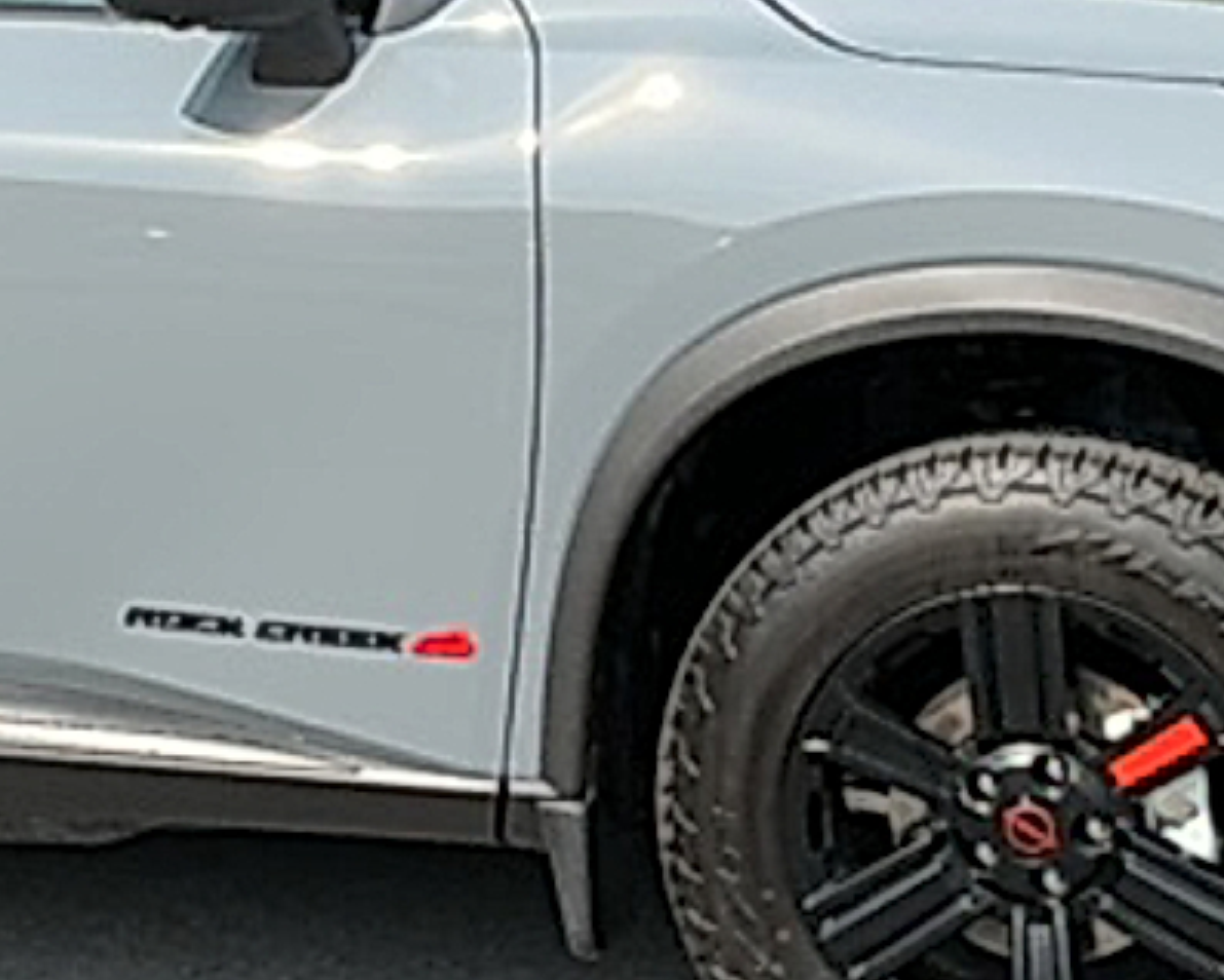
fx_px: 4132
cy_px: 55
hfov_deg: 16.6
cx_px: 55
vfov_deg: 13.4
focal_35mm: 114
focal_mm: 3
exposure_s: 1/1311
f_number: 1.8
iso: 25
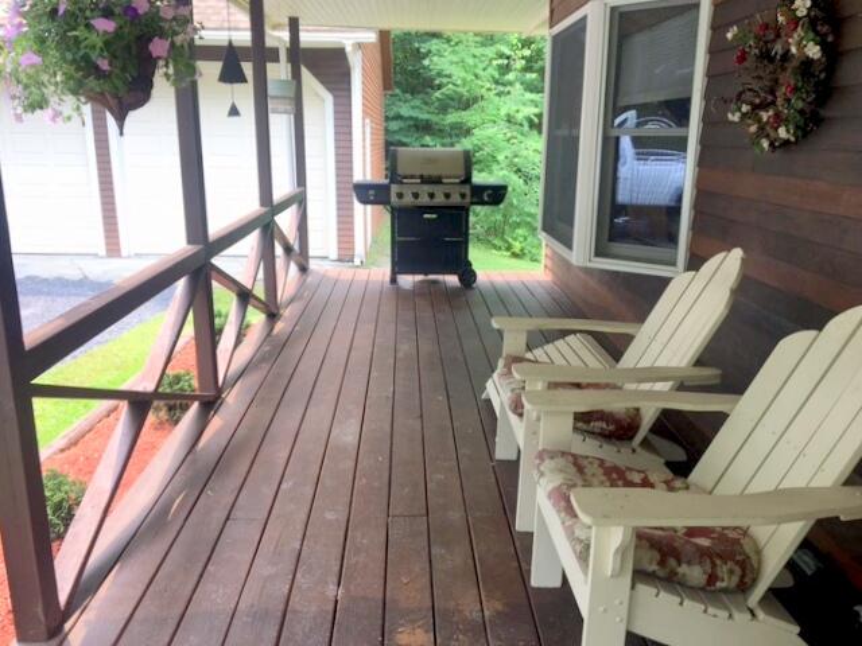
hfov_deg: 61.7
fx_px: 722
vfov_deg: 48.2
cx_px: 431
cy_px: 323
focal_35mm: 29
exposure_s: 1/120
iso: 25
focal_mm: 4.15
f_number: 2.2
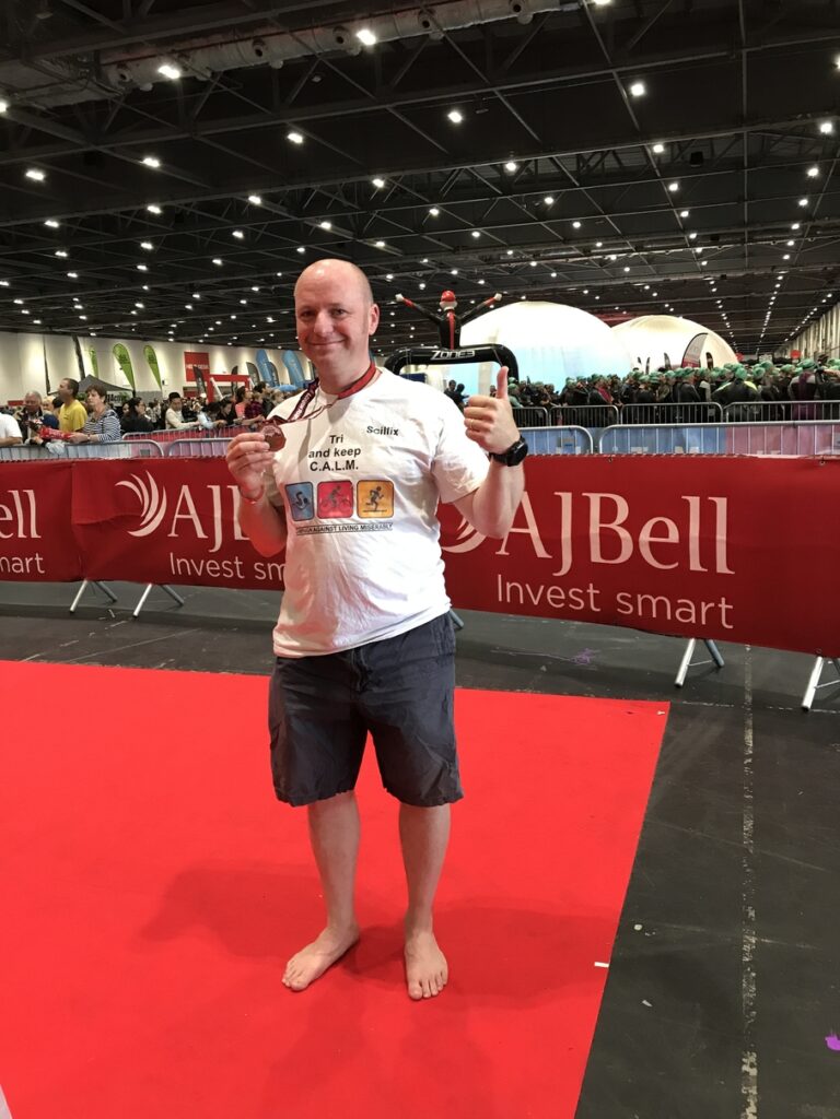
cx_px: 420
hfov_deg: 49.7
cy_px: 560
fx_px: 906
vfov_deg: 63.4
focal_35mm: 28
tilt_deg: -8.7
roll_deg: +2.4
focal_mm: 3.99
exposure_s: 1/17
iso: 80
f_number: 1.8
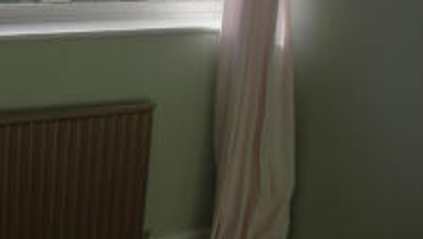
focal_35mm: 74
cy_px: 33
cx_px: 128
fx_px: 831
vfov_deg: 16.2
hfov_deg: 28.3
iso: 50
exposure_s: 1/250
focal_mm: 5.8
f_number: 3
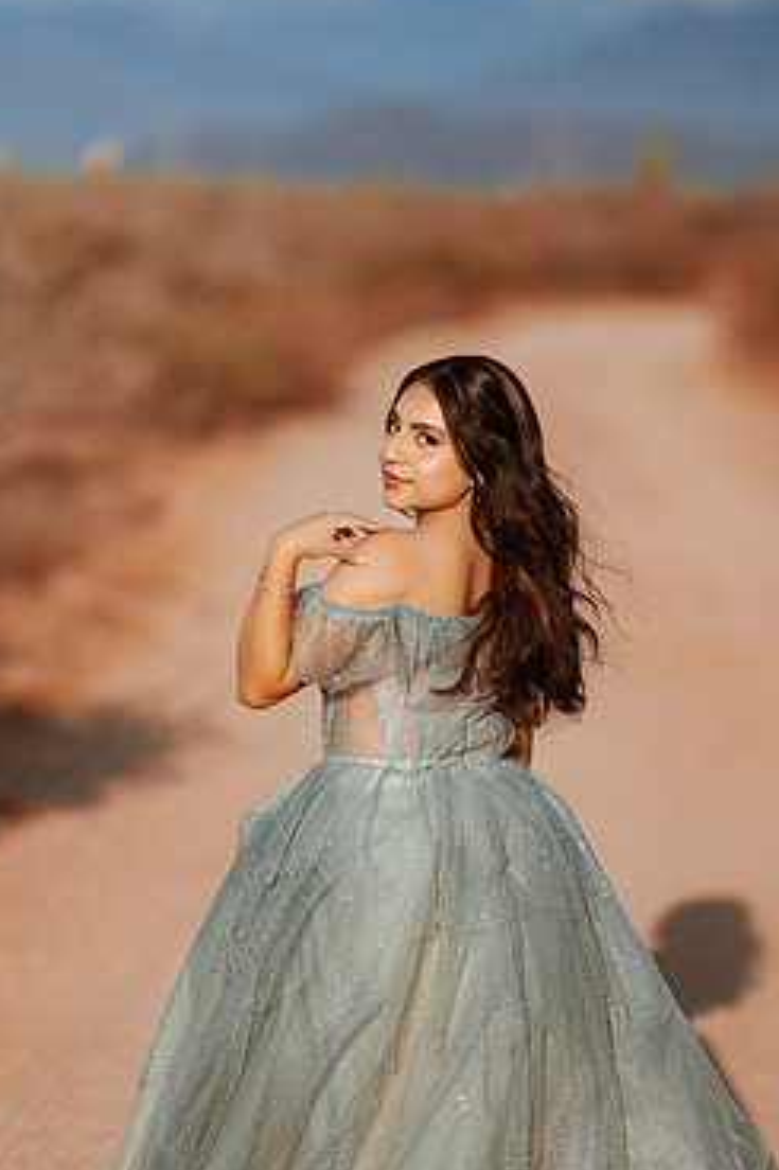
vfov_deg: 12.5
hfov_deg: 8.3
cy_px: 569
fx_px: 5360
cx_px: 448
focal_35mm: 165
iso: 100
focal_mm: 135
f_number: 1.8
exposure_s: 1/8000
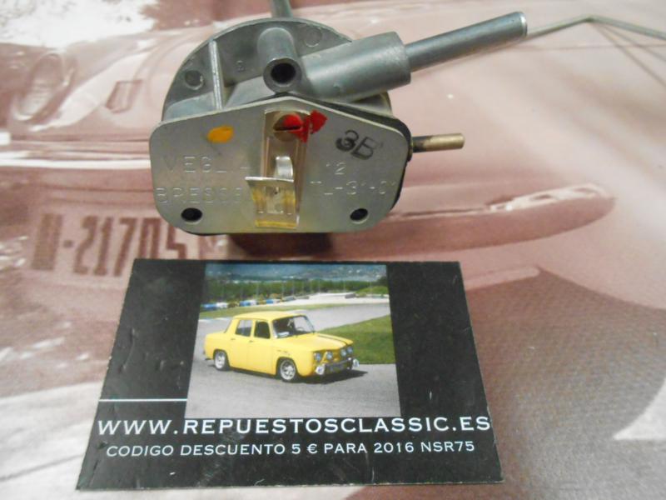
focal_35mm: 26
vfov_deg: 53.1
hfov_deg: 67.3
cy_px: 250
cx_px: 333
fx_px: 500
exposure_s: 1/25
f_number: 3.5
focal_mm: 4.6
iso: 800
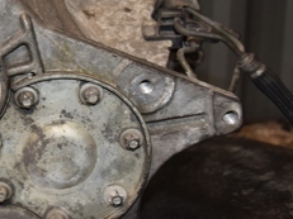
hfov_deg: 17.9
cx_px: -66
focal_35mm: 104
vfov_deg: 14.2
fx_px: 880
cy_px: 62
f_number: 5
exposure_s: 1/60
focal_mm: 26
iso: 800
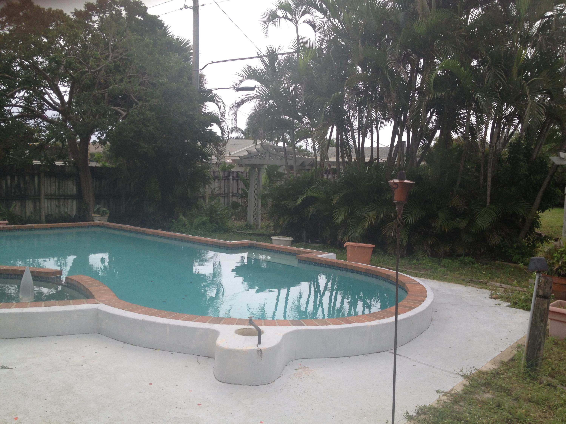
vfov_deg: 40.7
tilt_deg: -2.2
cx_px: 283
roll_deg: -1.3
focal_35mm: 35
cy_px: 212
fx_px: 572
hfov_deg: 52.6
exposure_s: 1/177
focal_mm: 4.28
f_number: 2.4
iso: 50
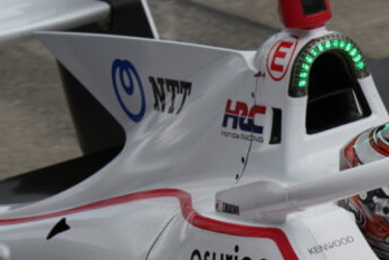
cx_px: 576
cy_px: 385
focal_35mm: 1344
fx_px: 14541
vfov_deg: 1.0
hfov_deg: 1.5
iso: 125
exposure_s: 1/200
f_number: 13
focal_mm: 400
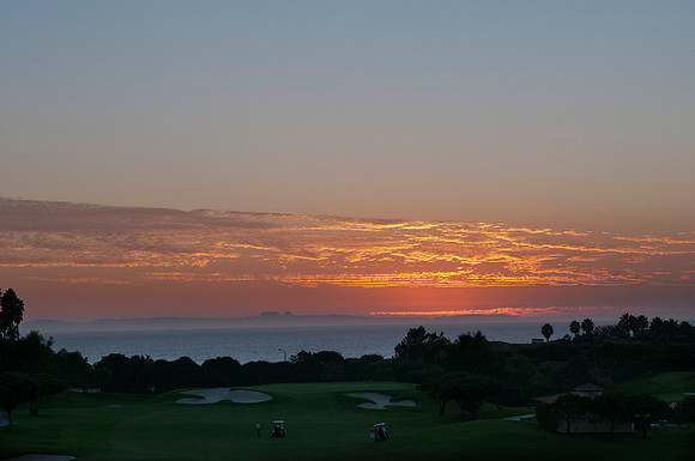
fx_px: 1590
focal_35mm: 82
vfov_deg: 16.5
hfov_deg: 24.6
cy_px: 230
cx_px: 348
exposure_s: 1/200
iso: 280
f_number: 7.1
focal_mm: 55
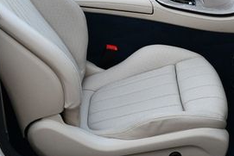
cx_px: 113
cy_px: 22
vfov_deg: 15.9
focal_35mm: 85
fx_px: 553
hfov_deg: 23.9
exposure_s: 1/250
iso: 400
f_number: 5
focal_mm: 18
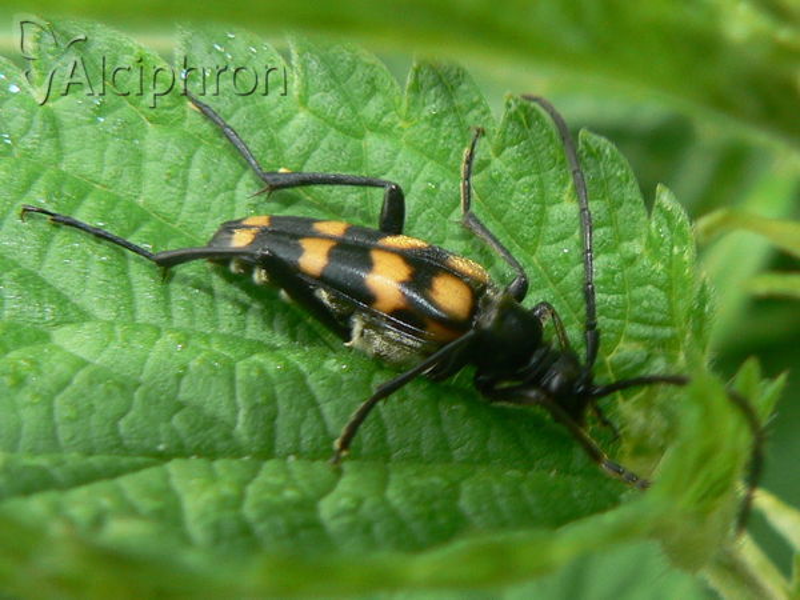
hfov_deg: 51.4
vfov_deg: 39.7
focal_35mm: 36
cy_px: 300
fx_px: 832
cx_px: 400
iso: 80
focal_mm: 6
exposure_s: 1/40
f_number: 2.8
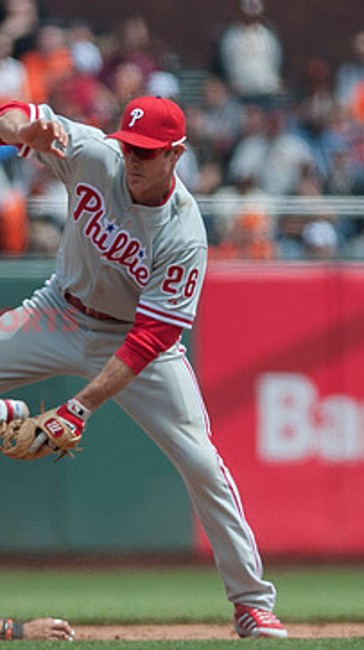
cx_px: -115
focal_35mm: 504
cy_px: 340
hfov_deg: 2.4
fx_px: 8668
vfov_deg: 4.3
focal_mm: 300
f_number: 2.8
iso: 320
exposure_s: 1/5000
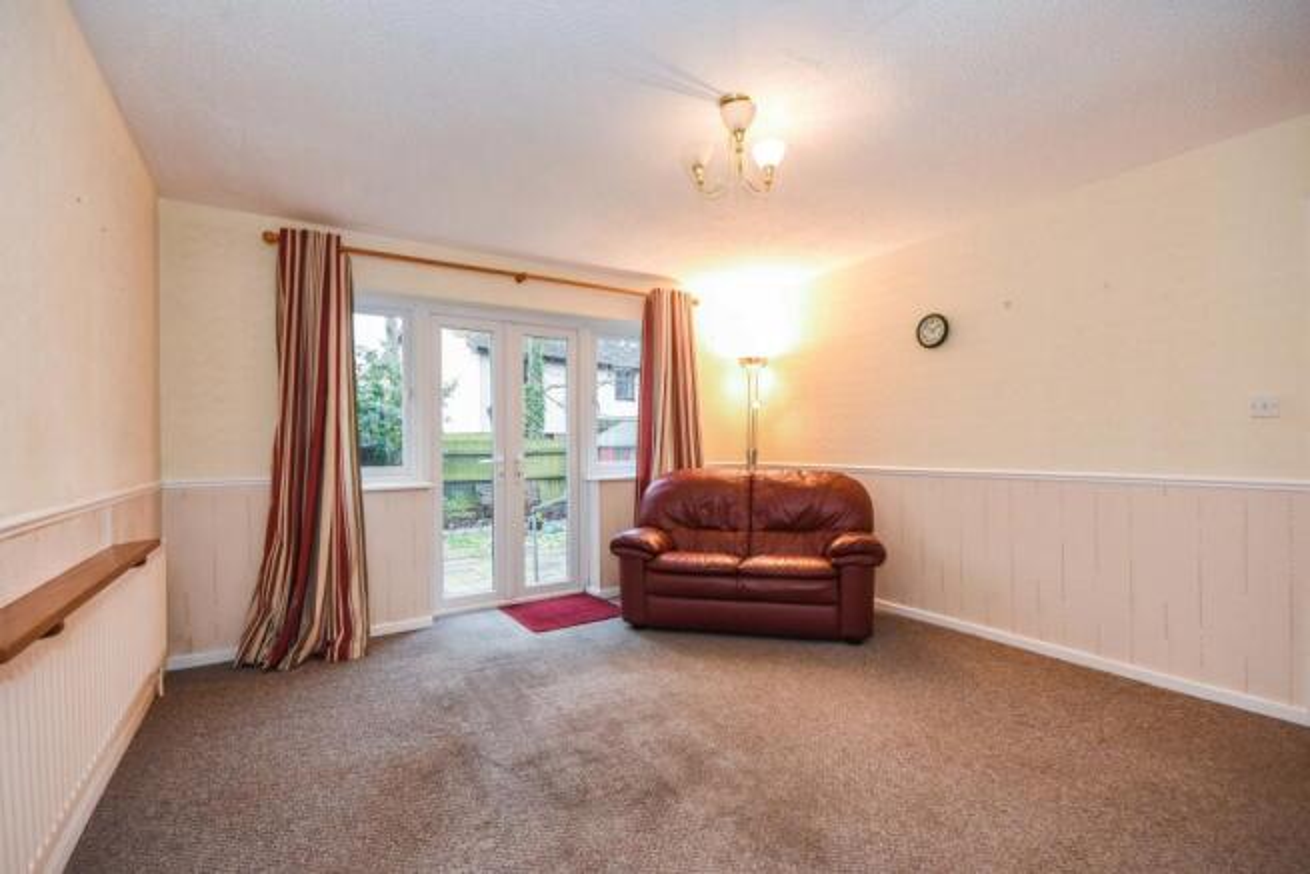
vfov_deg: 77.4
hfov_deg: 100.4
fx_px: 546
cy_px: 437
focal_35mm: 15
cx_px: 655
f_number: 8
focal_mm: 10
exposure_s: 1/30
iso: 800
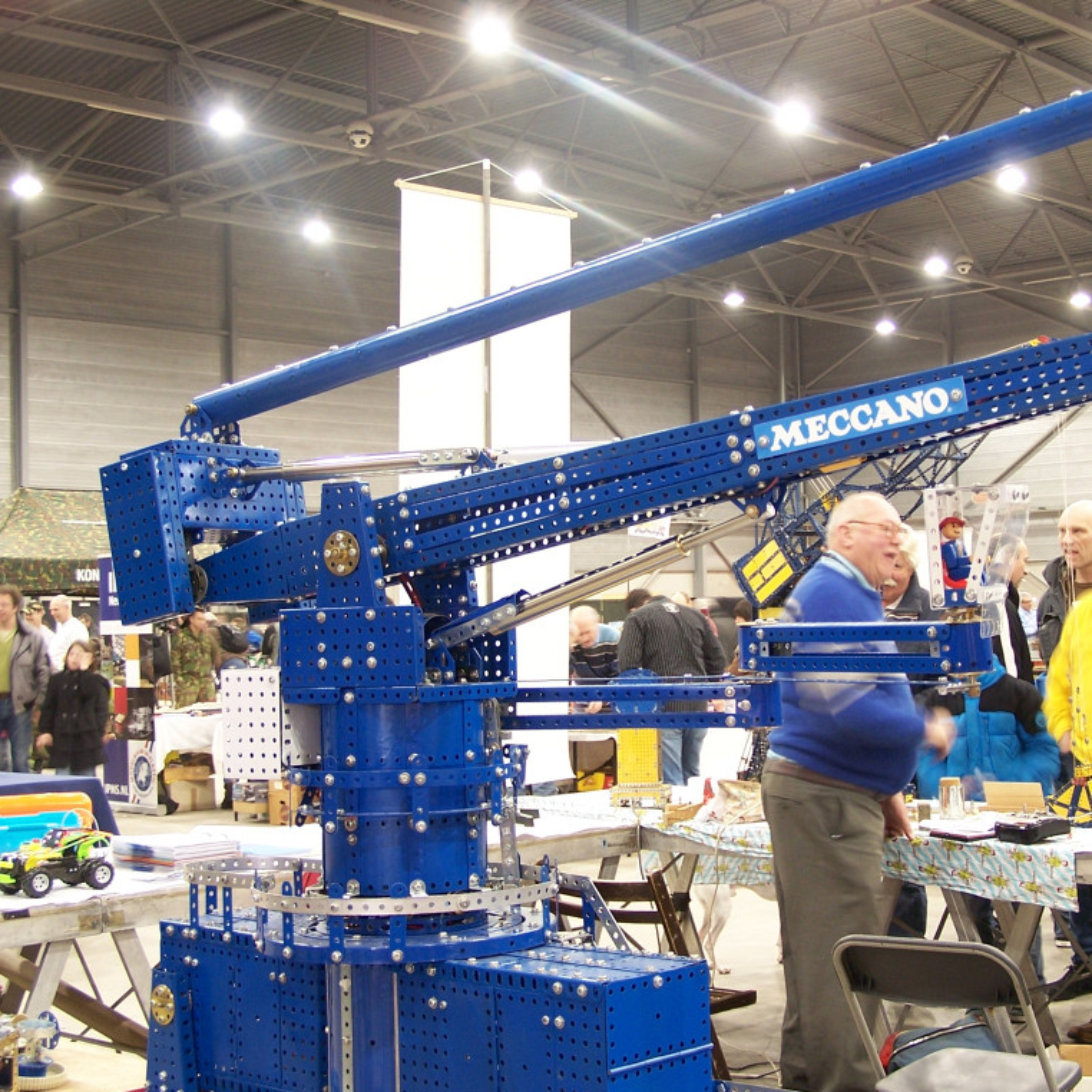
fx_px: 2034
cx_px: 695
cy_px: 547
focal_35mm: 57
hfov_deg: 29.9
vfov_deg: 30.0
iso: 80
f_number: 3
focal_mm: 8
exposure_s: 1/2
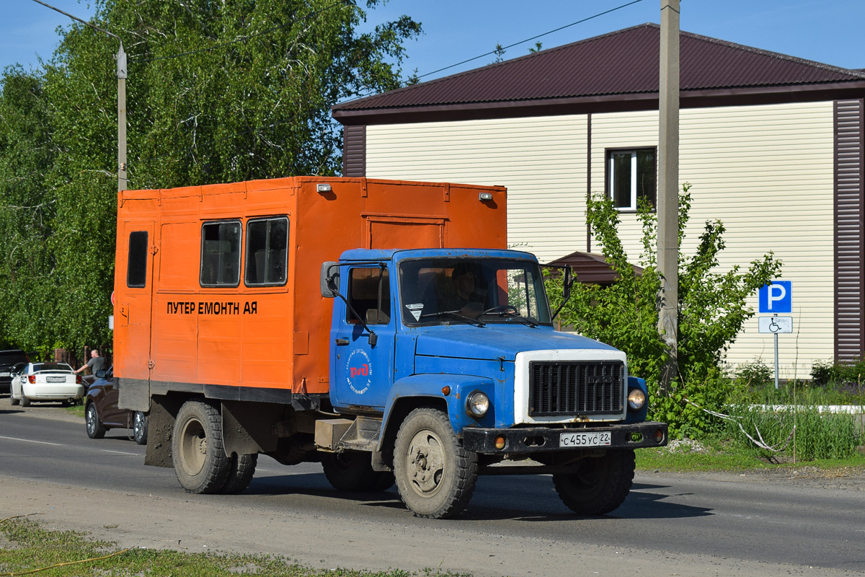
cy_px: 288
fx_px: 1622
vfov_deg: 20.2
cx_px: 432
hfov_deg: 29.9
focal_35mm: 68
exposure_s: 1/1250
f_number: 7.1
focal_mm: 45
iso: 200
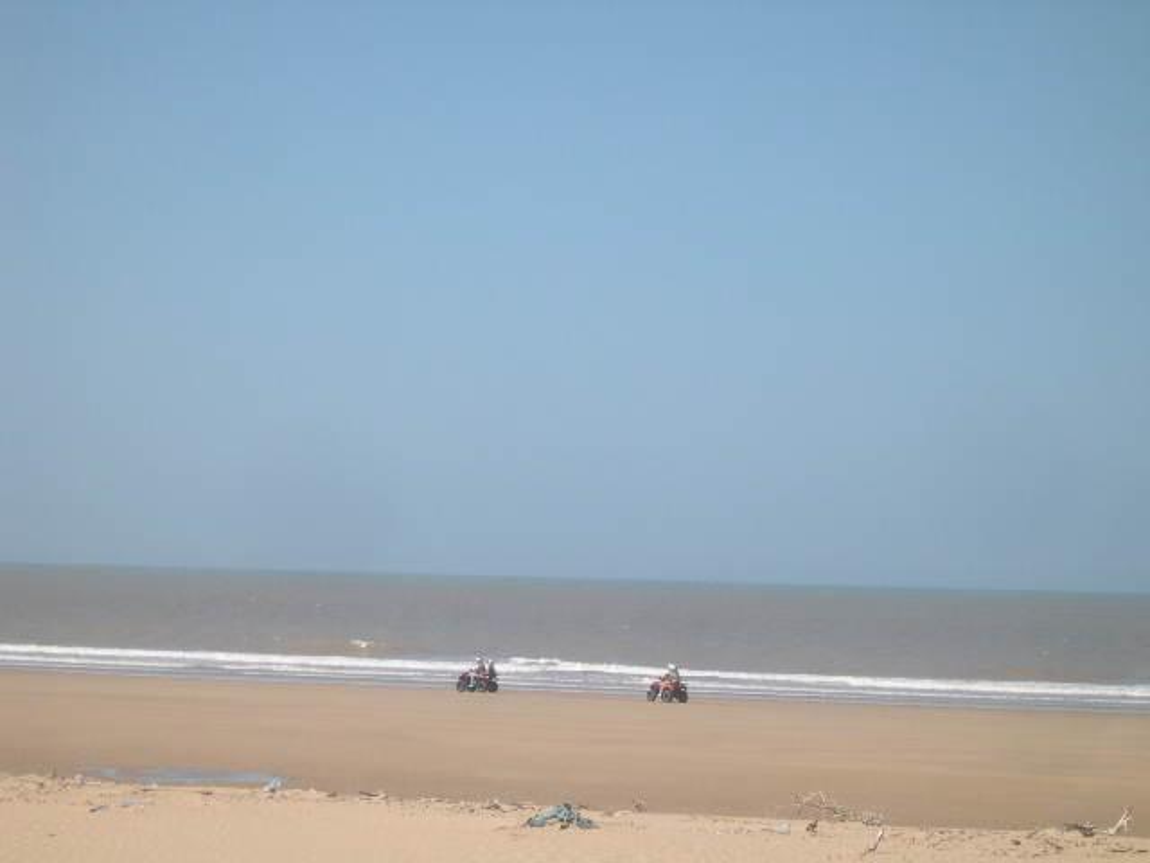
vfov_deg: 13.0
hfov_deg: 17.3
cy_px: 432
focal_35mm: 114
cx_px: 575
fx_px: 3787
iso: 100
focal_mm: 24
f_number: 4.9
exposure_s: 1/578
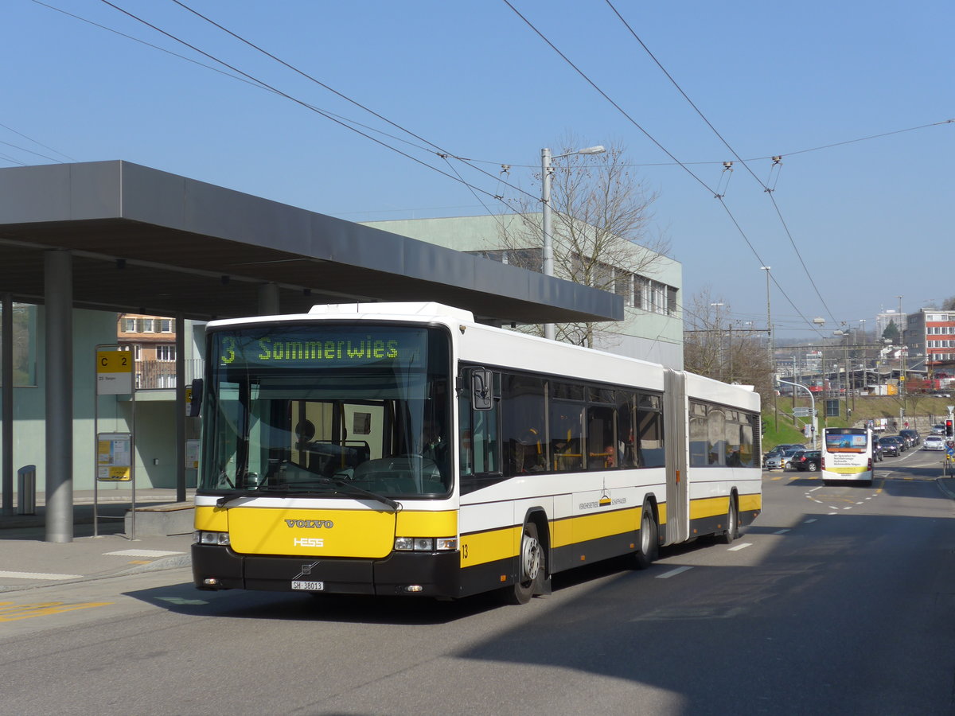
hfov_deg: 32.7
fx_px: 1628
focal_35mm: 59
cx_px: 478
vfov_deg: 24.8
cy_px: 358
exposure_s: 1/1300
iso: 80
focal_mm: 12
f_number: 3.5
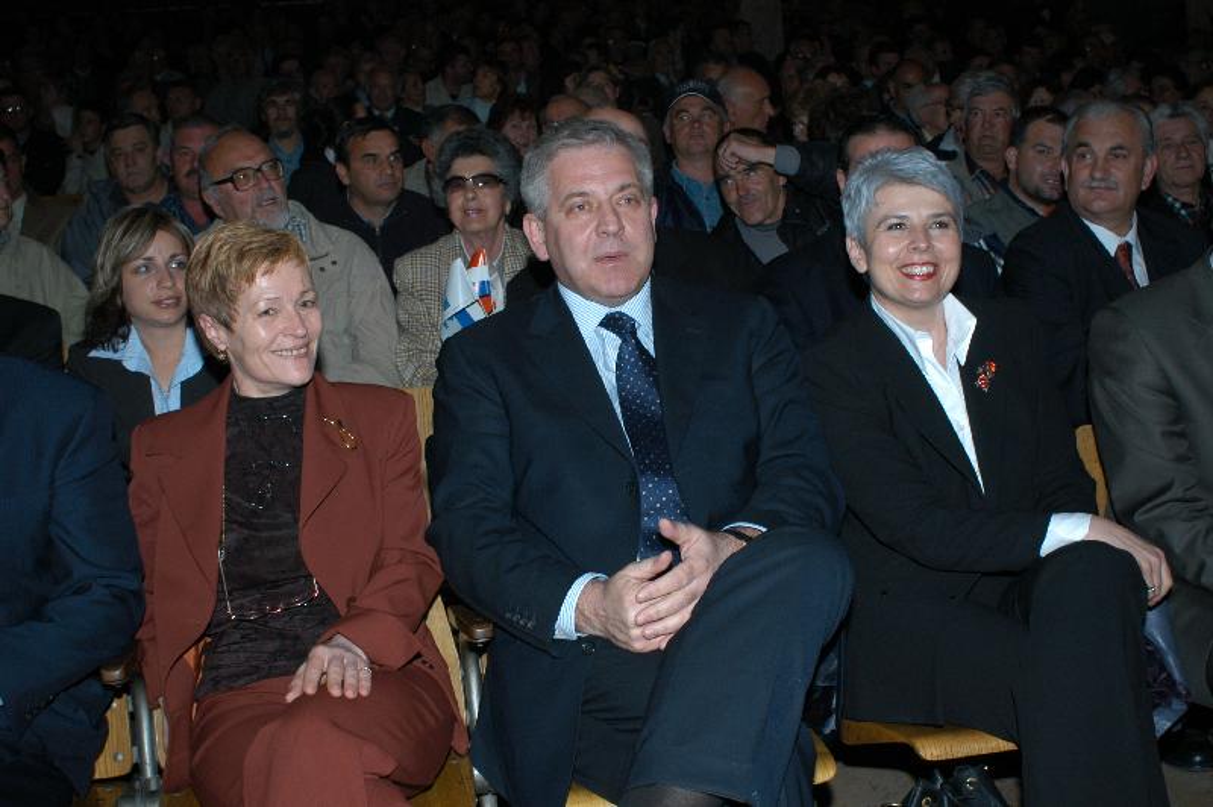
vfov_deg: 31.8
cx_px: 606
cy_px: 404
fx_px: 1414
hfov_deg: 46.4
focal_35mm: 42
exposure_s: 1/60
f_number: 5.6
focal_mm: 28
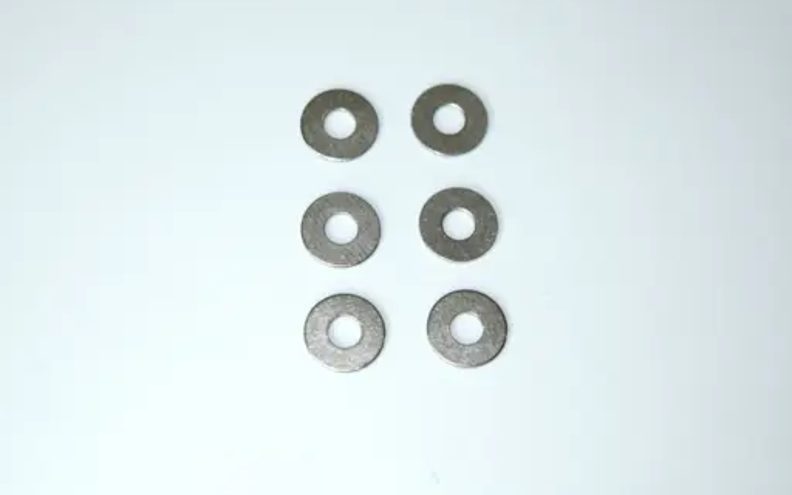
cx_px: 390
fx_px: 1856
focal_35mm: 86
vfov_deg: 15.2
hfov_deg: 24.1
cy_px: 225
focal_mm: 48
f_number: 6.3
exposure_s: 1/125
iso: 100
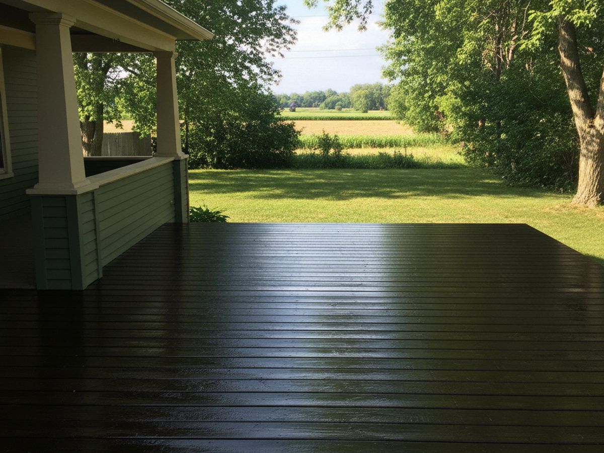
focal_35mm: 24
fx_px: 419
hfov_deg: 71.6
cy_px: 226
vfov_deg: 56.8
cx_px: 302
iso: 1245
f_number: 1.68
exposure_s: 1/420
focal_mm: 6.8
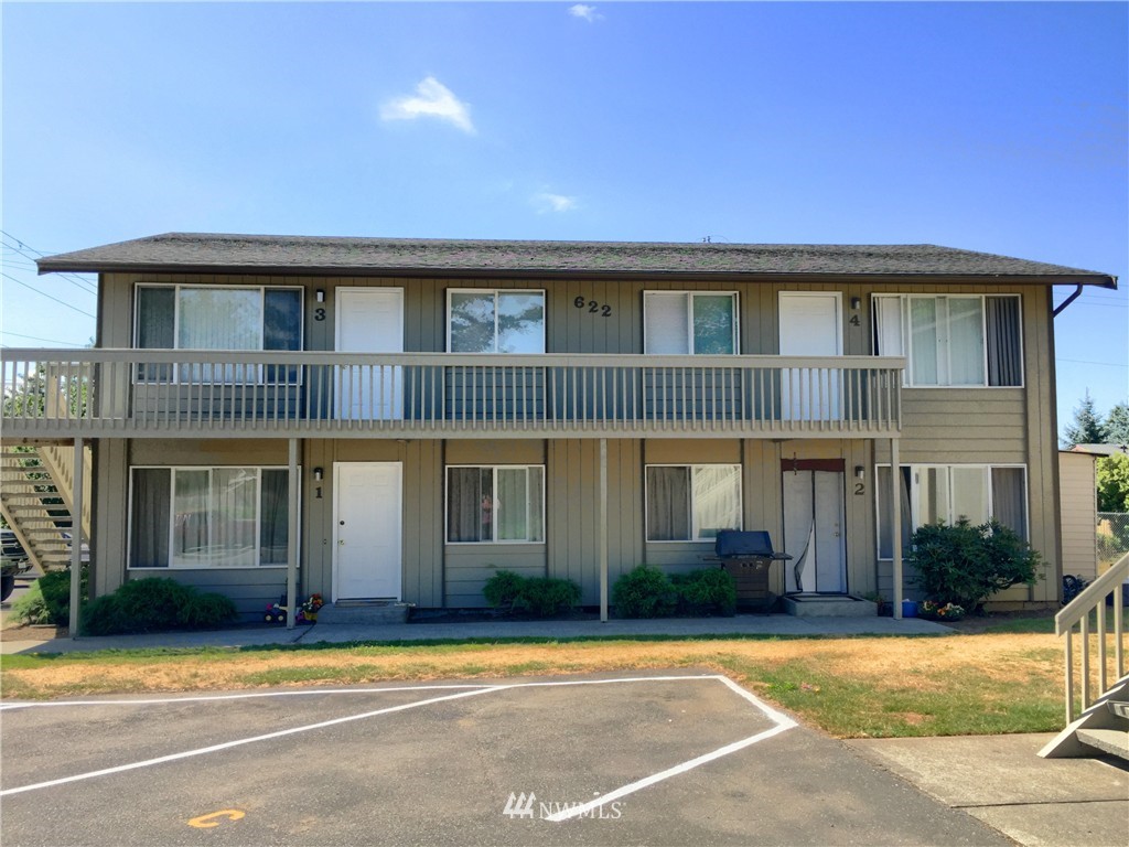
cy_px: 424
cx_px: 564
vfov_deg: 48.2
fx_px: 946
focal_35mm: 29
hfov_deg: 61.7
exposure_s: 1/1319
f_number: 2.2
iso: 32
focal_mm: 4.15
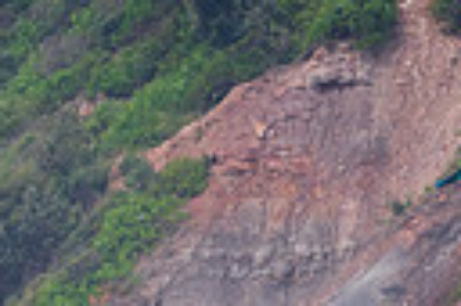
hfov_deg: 1.0
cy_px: 611
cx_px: -133
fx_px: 27663
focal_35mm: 2163
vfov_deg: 0.6
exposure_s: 1/2000
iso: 200
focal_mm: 390
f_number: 5.6
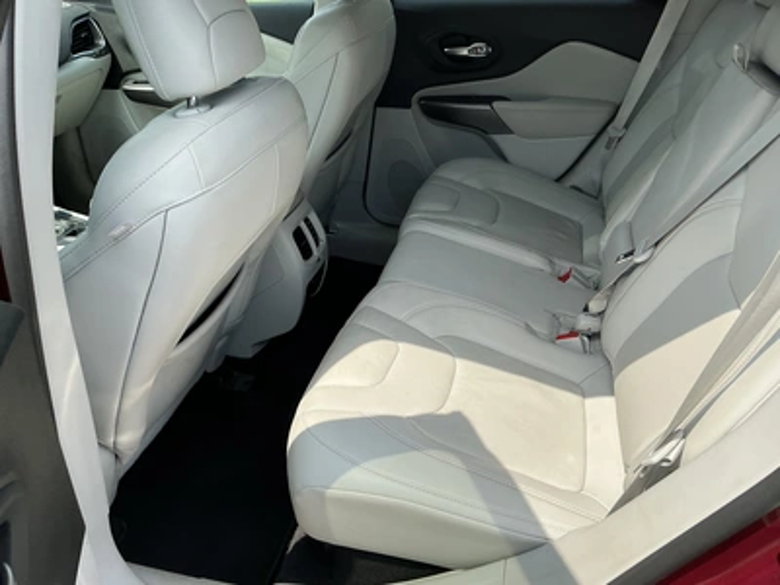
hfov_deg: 63.4
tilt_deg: -31.4
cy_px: 292
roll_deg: -3.7
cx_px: 390
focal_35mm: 28
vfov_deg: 49.7
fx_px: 631
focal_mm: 3
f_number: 1.8
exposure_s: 1/674
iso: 25
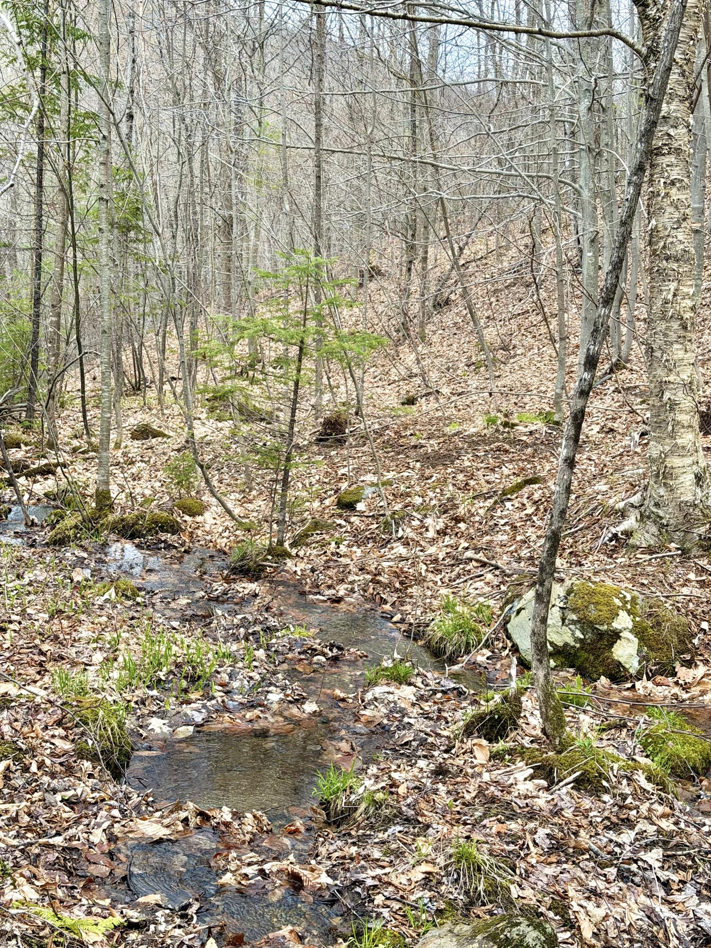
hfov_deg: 30.3
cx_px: 356
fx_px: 1315
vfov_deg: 39.7
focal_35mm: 48
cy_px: 474
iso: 64
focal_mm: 6.76
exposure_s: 1/549
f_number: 1.78
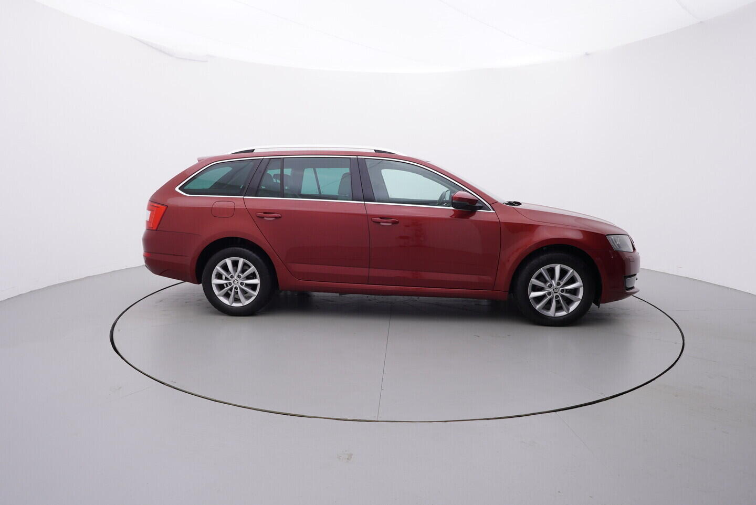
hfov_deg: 77.3
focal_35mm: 22
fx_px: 473
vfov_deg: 56.2
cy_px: 252
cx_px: 378
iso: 200
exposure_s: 1/80
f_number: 5
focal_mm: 15
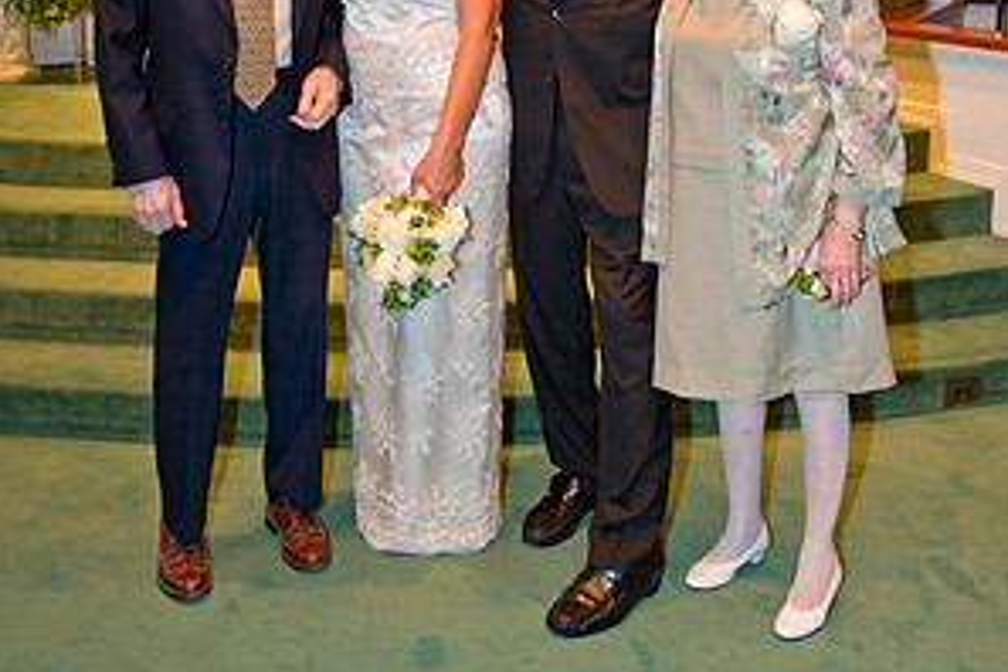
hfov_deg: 41.9
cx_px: 504
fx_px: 1316
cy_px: 85
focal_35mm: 47
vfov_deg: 27.7
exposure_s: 1/80
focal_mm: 31
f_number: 4
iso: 1600
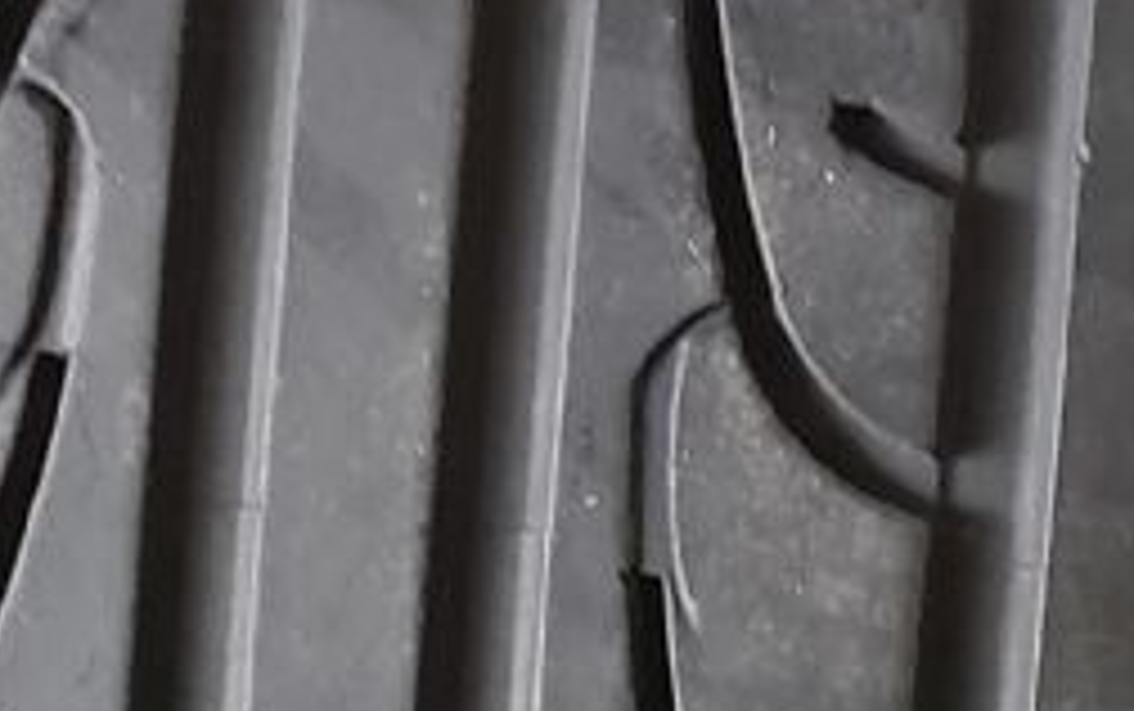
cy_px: 855
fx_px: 4392
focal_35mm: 142
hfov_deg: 14.7
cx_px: 560
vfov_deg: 9.1
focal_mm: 3.98
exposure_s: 1/10
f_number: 1.8
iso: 800
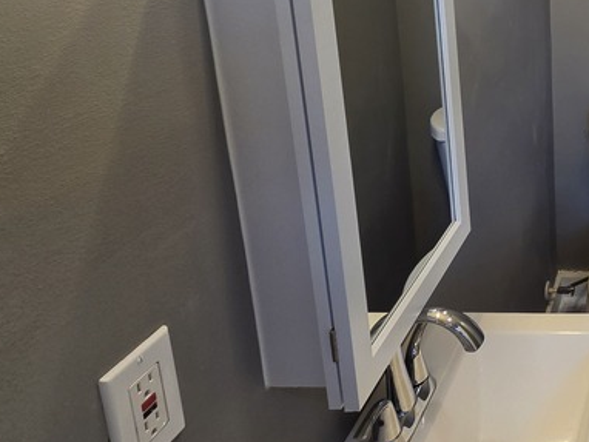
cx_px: 674
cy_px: 3
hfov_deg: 41.0
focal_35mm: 34
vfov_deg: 37.5
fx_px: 579
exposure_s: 1/120
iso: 64
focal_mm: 2.2
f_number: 2.2
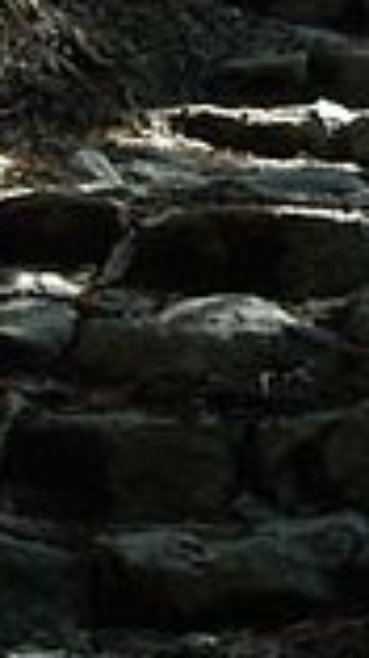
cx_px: 147
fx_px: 5006
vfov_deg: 7.5
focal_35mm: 287
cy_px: -23
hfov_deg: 4.2
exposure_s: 1/30
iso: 200
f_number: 3.5
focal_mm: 28
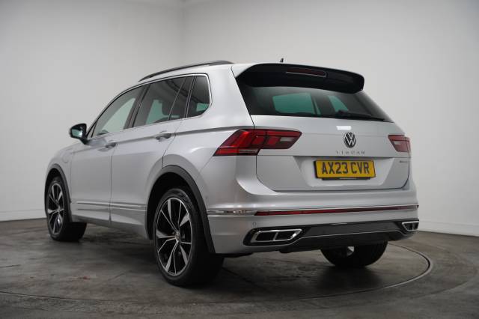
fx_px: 613
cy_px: 160
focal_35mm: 46
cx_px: 240
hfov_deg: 42.7
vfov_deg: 29.2
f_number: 4
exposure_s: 1/160
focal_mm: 46.1
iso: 1000
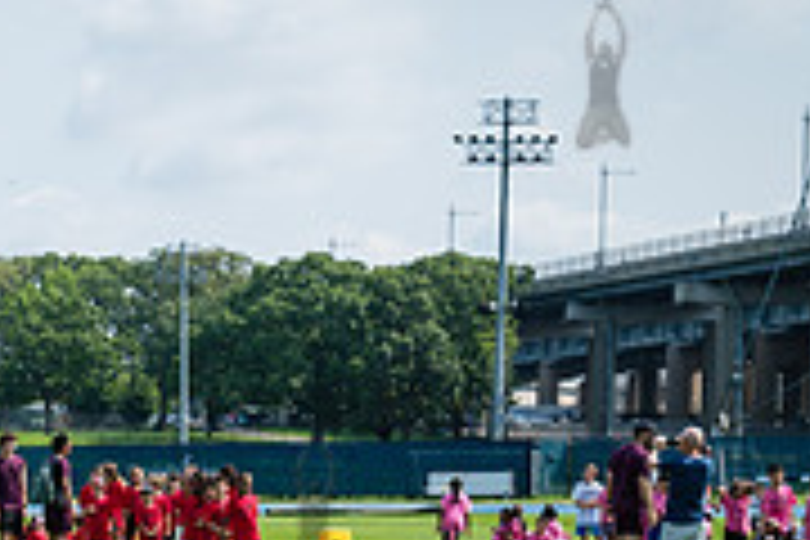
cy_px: 720
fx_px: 2610
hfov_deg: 16.6
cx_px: -270
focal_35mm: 116
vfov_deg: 11.5
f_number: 5
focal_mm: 36
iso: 100
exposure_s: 1/500
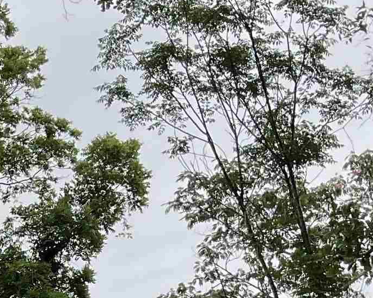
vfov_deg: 11.5
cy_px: 492
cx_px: -170
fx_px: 1402
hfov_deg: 14.3
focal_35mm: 127
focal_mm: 3
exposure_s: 1/1534
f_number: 1.8
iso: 16
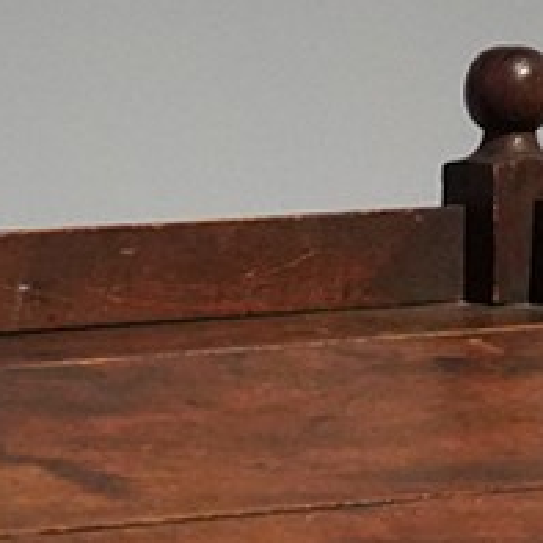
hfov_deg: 7.2
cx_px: 130
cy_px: 1279
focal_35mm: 242
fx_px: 4295
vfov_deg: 6.9
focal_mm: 28
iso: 6400
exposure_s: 1/100
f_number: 5.6
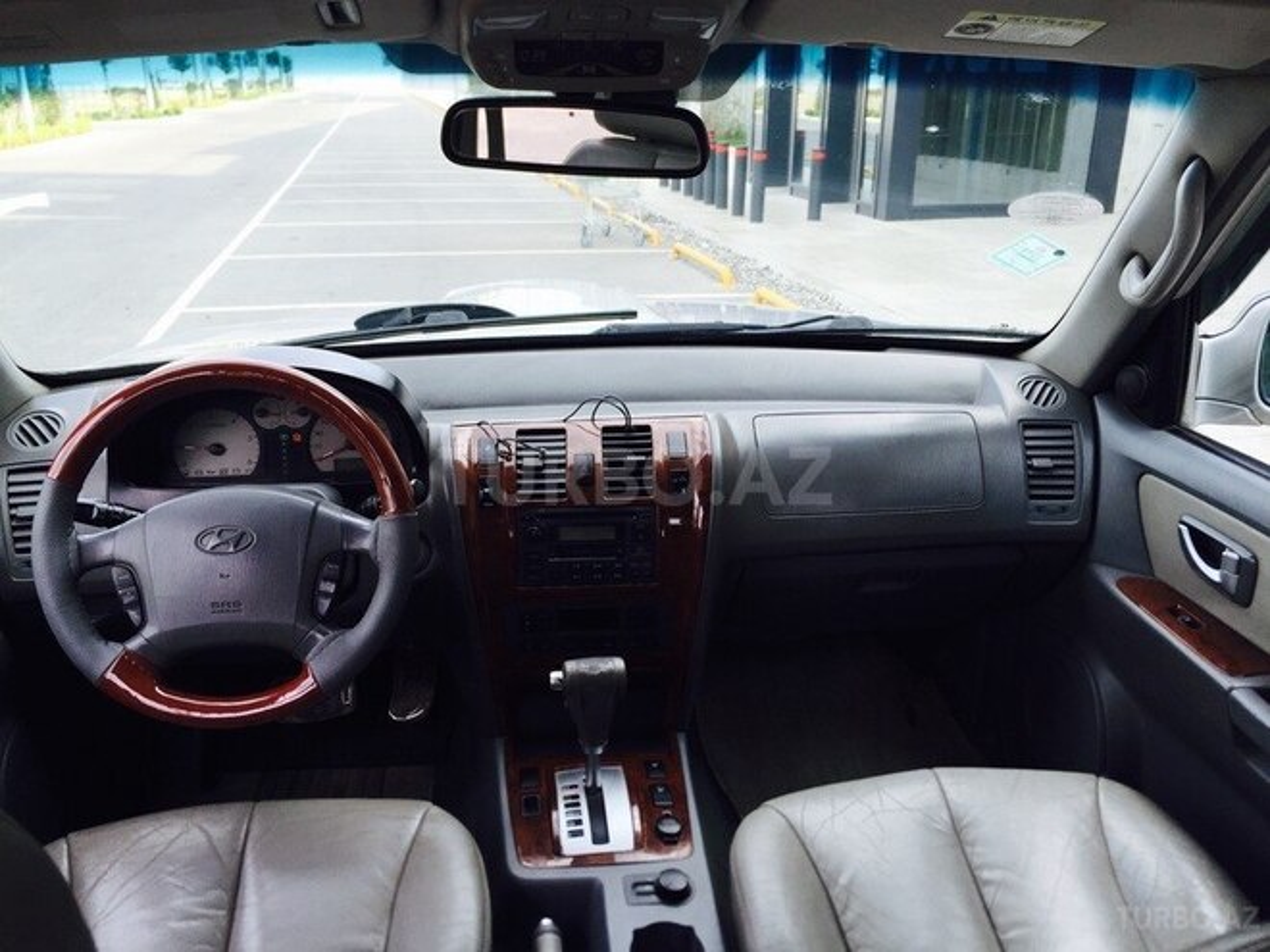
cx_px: 635
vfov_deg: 48.2
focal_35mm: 29
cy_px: 476
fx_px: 1064
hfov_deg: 61.7
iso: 32
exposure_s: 1/260
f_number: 2.2
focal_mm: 4.15
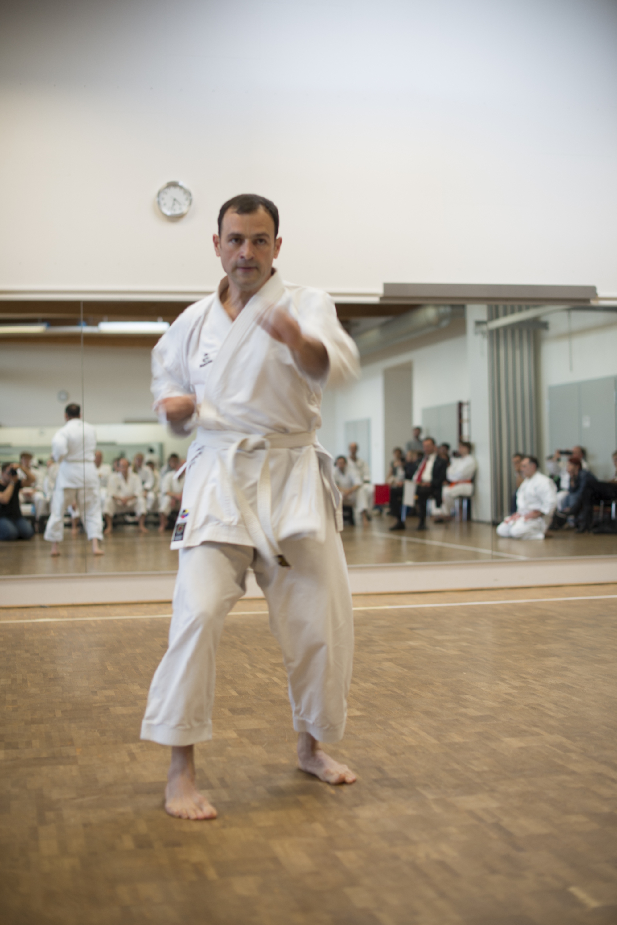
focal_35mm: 50
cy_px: 462
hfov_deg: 27.0
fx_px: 1284
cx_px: 308
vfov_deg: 39.6
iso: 100
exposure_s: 1/50
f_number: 2.2
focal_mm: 50
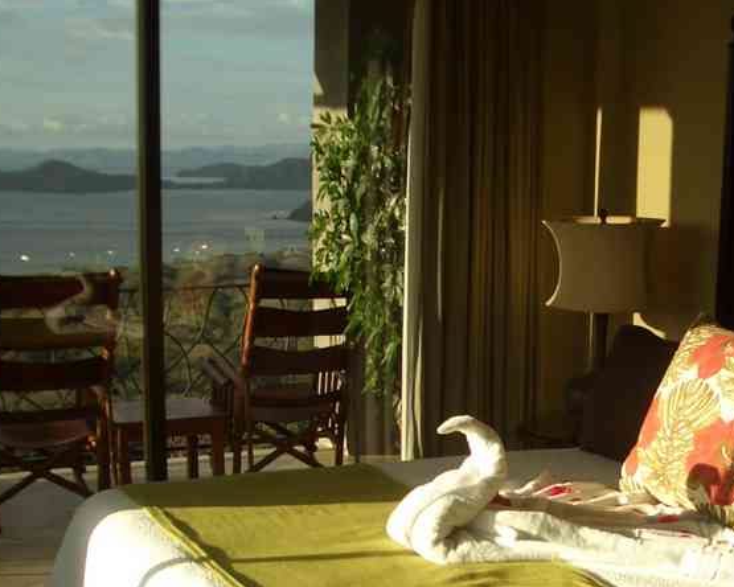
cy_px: 484
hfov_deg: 29.5
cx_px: 551
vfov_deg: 23.8
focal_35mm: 63
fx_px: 1369
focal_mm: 5.8
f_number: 2.6
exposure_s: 1/500
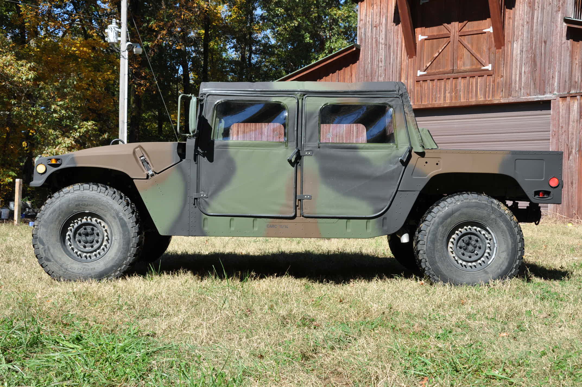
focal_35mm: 48
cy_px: 194
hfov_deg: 41.2
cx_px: 291
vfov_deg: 28.0
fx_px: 775
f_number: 8
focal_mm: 32
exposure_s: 1/250
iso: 200
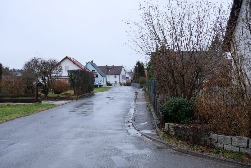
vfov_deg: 35.1
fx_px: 265
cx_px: 126
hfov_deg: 50.7
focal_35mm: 38
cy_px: 84
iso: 400
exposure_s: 1/90
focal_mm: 25.4
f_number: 3.2
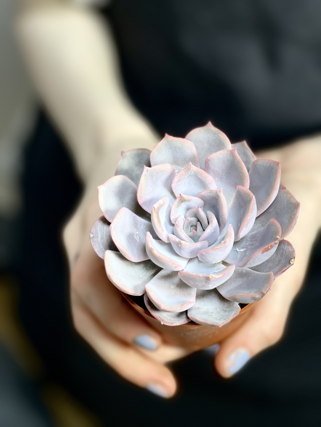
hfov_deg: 22.9
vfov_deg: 30.3
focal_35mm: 64
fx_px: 791
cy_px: 214
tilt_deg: -50.6
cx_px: 160
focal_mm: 7.5
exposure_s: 1/100
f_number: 2.2
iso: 160
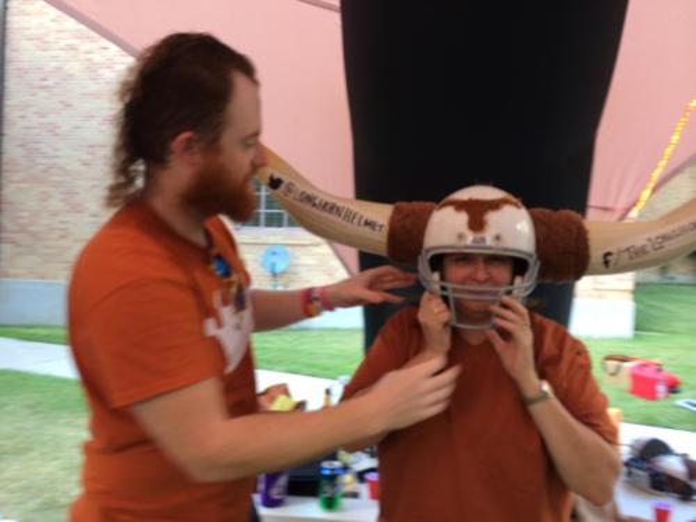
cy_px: 261
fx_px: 603
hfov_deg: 60.0
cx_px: 348
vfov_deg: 46.8
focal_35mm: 30
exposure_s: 1/60
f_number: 2.2
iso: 50
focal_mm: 4.12
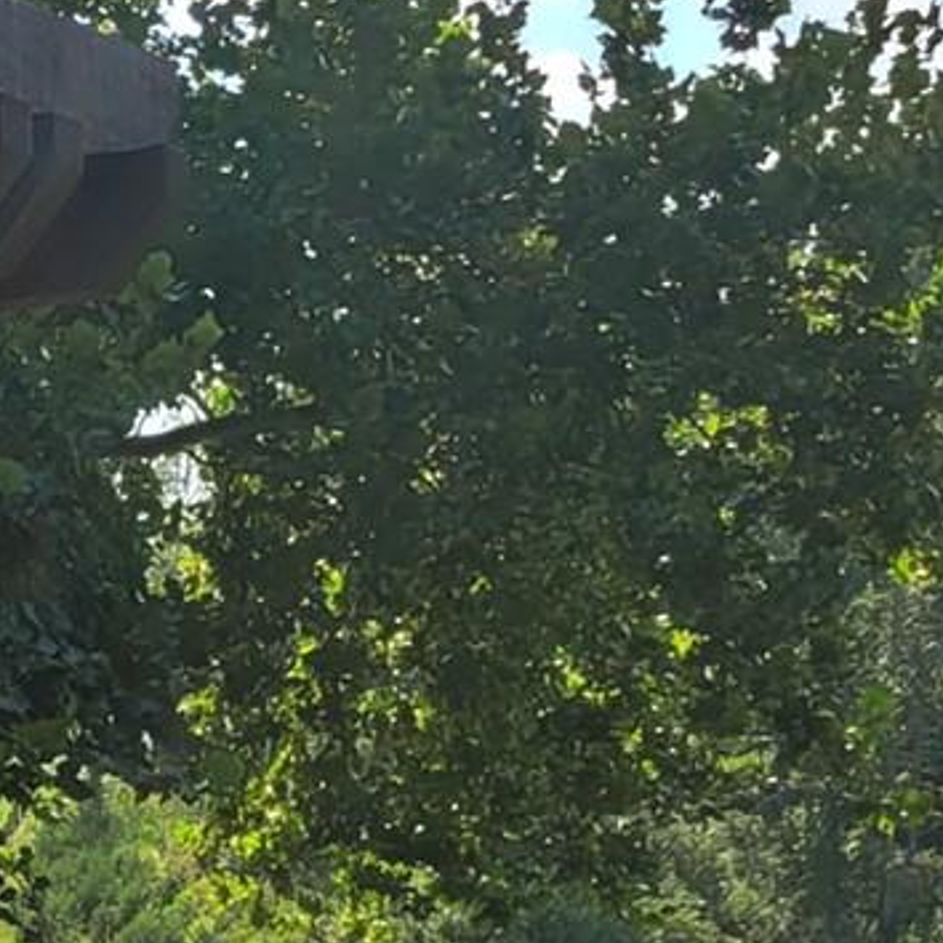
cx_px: 290
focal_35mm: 133
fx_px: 4099
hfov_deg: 13.1
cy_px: 1199
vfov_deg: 12.7
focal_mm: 5
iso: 40
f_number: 1.8
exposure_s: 1/2339
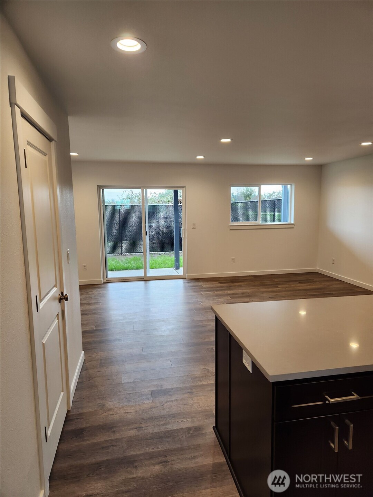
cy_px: 248
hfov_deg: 58.9
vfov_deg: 73.9
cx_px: 186
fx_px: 330
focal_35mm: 23
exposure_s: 1/120
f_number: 1.8
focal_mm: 5.4
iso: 100
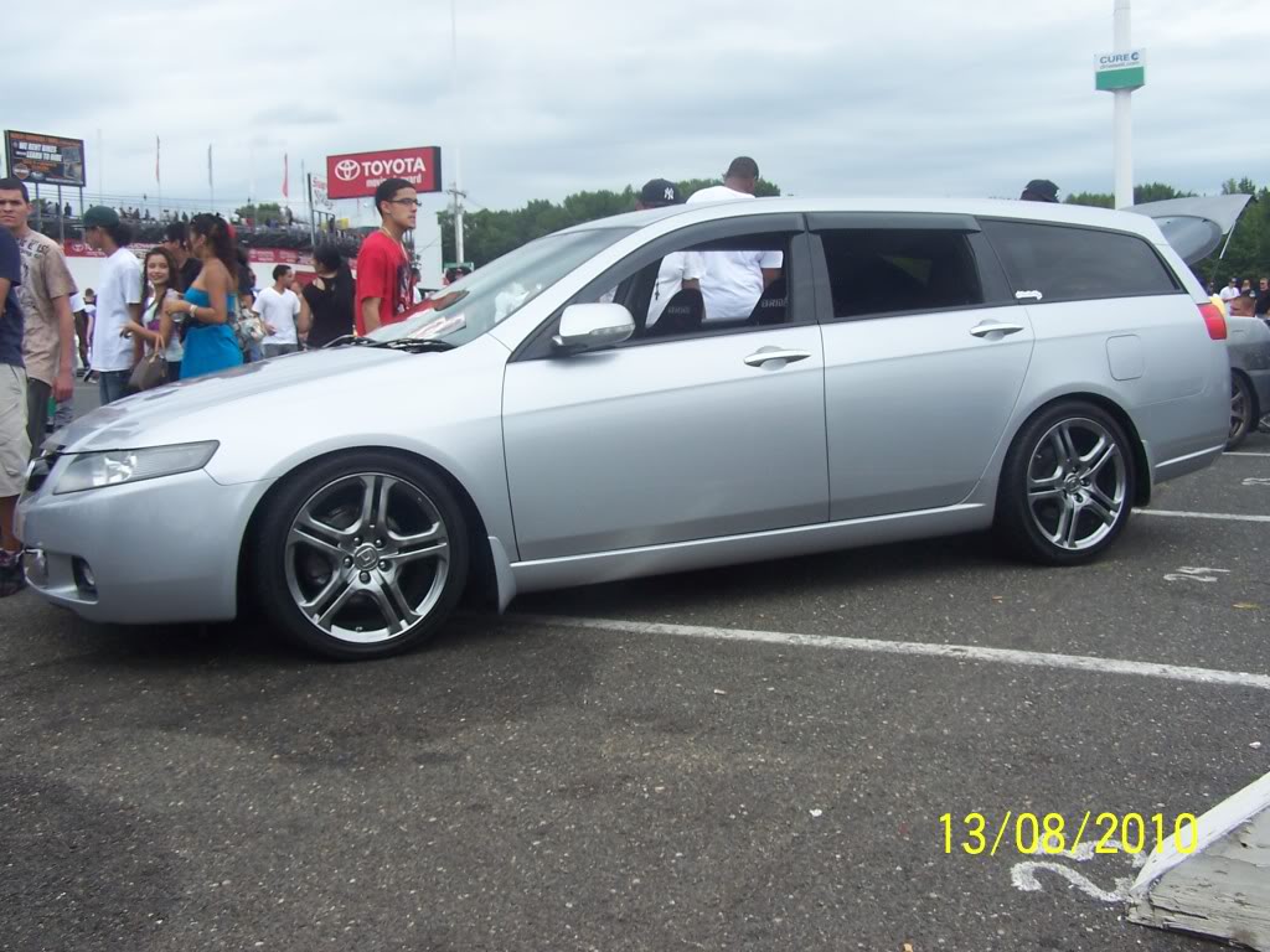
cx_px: 635
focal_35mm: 38
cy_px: 476
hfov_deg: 49.0
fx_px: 1394
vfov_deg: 37.7
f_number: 4
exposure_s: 1/350
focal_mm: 6.3
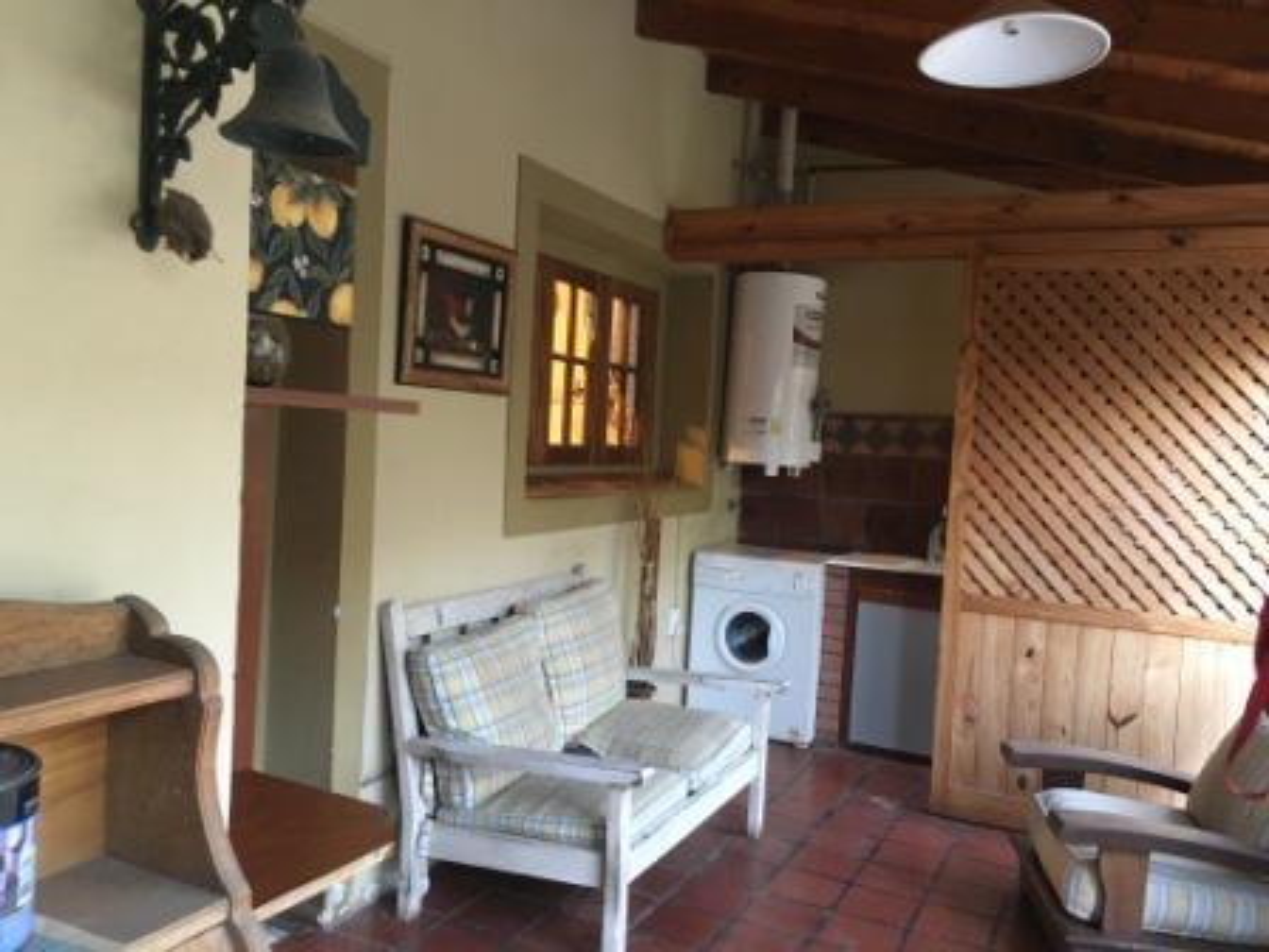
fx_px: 1063
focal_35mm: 29
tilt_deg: -3.4
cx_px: 634
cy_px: 476
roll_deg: -1.8
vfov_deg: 48.2
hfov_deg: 61.7
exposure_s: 1/33
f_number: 2.2
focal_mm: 4.15
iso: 250
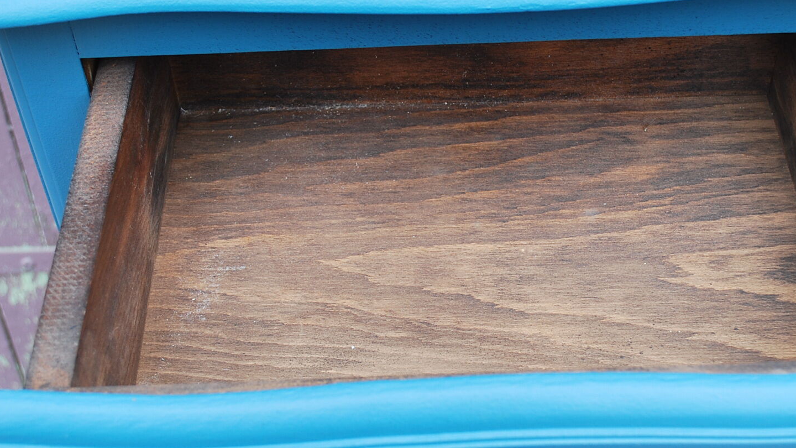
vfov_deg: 21.8
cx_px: 443
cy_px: 238
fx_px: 1161
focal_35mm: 55
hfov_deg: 37.8
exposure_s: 1/60
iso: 200
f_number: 4.5
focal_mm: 26
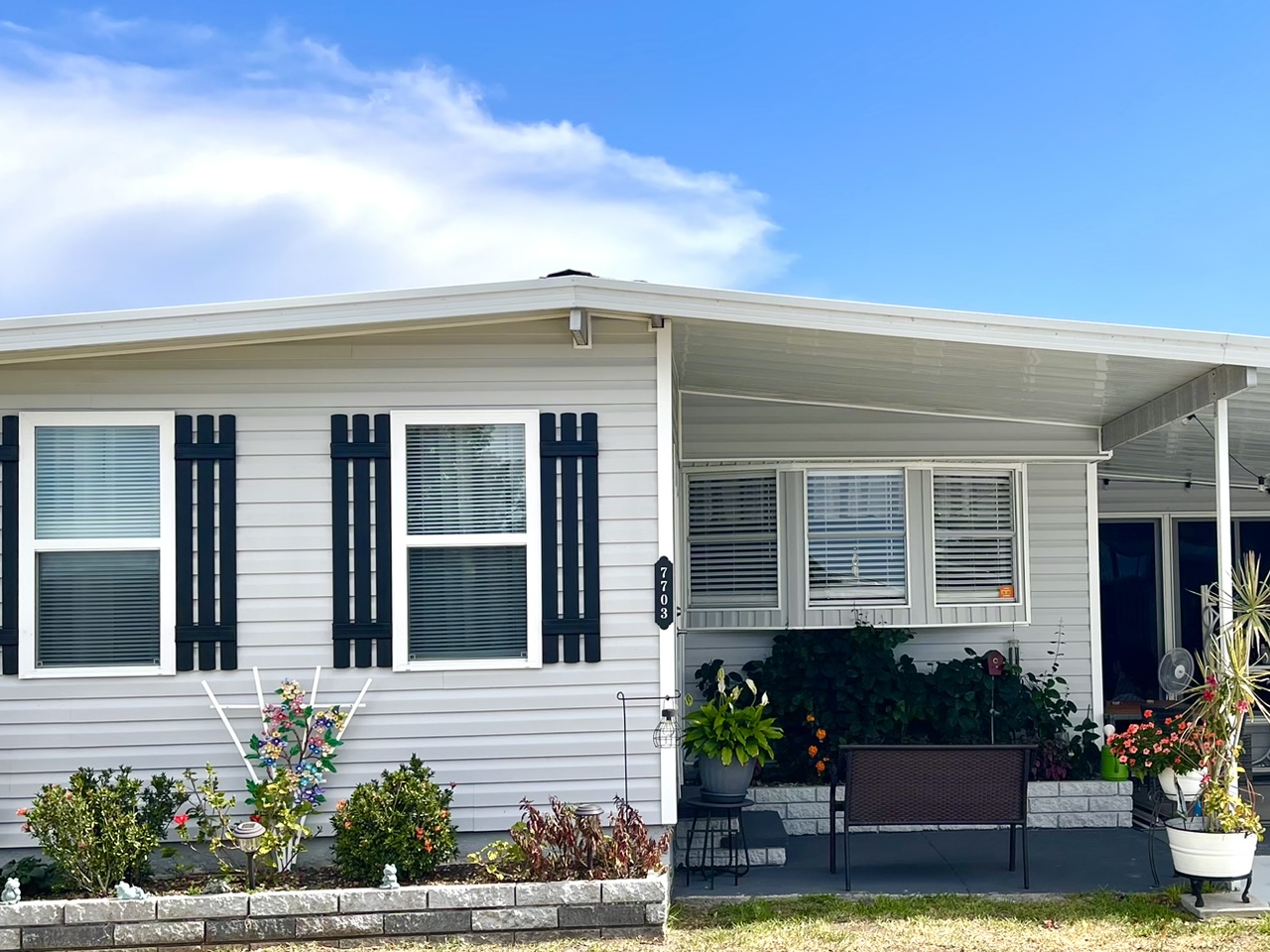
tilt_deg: +8.9
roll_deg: -0.2
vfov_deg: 35.9
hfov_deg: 46.1
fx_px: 1468
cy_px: 404
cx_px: 836
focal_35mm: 40
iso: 32
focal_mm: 5.1
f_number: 1.6
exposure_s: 1/2786
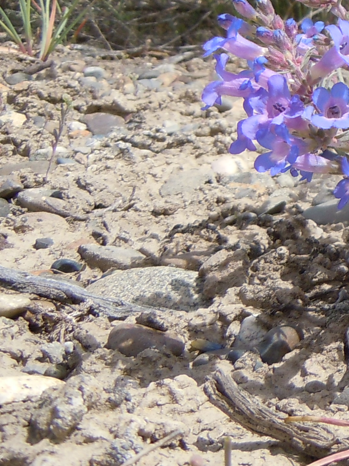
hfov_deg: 15.2
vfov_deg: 22.8
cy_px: 129
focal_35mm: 85
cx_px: 615
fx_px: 1142
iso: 100
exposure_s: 1/640
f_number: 3.5
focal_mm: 5.4
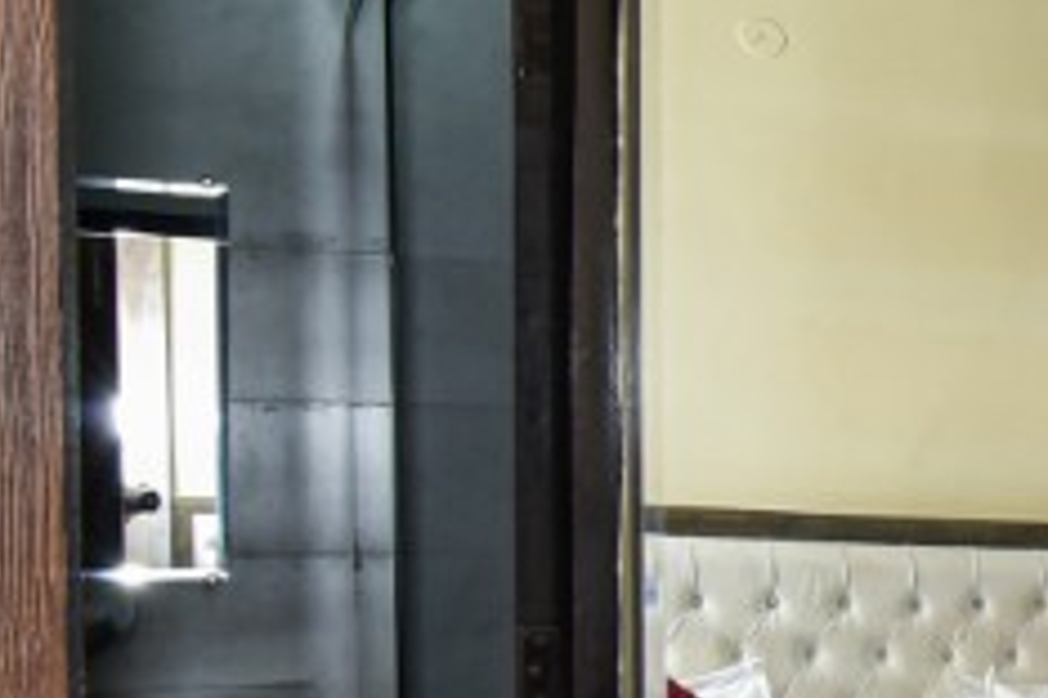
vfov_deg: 18.3
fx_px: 2154
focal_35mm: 74
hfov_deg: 16.9
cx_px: 2268
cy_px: 530
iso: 800
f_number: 8
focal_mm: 16
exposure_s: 1/100
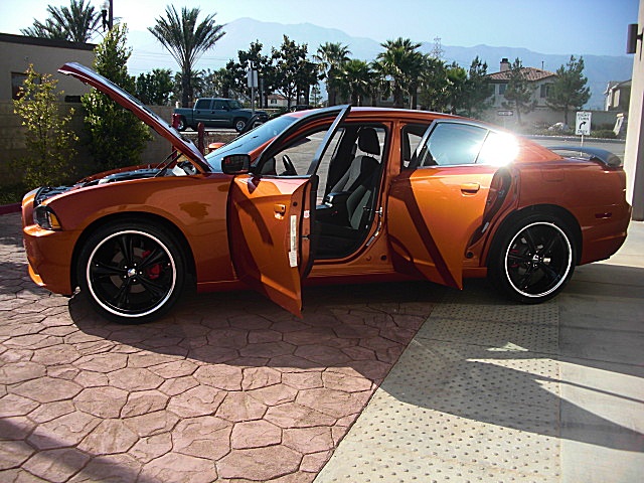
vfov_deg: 39.7
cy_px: 242
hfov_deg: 51.4
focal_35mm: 36
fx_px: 670
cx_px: 322
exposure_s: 1/640
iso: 50
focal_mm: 6.3
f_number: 2.8
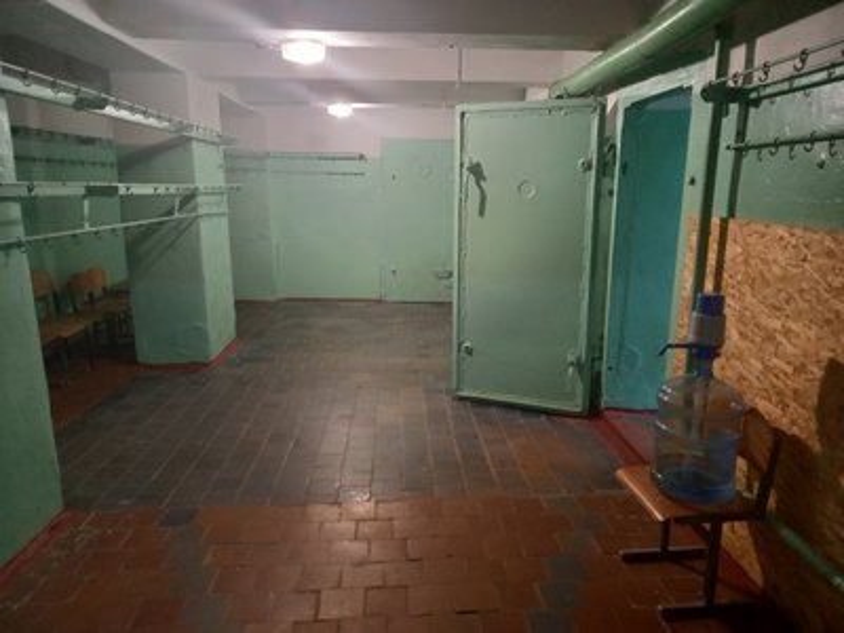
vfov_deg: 54.9
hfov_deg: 69.4
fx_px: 610
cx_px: 422
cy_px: 316
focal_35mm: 25
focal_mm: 4.6
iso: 500
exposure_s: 1/25
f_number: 2
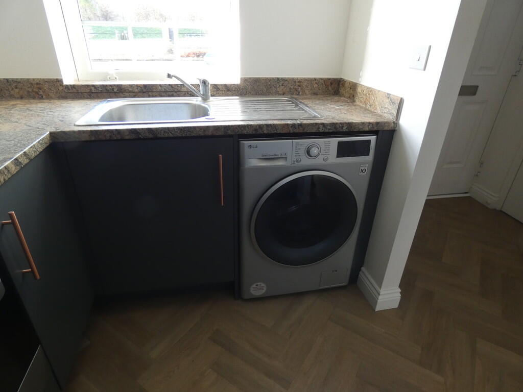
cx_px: 262
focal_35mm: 20
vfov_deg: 66.0
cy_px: 196
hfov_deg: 81.7
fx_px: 302
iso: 320
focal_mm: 3.6
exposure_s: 1/60
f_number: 2.8
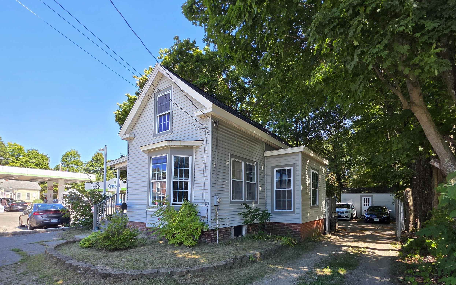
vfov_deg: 65.7
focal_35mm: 17
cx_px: 223
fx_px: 211
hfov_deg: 94.3
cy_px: 196
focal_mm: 2.2
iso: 40
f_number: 1.9
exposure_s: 1/423
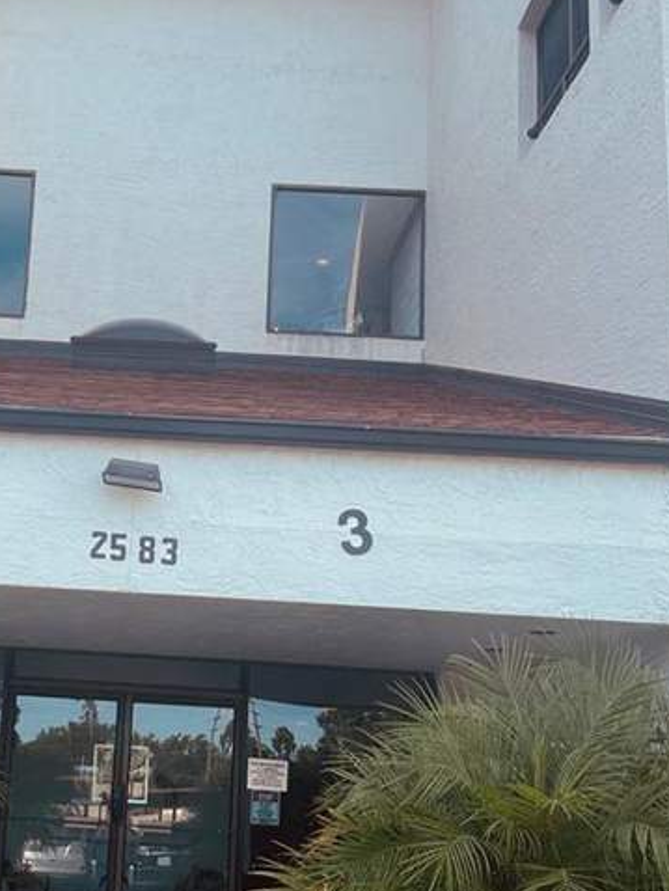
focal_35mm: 58
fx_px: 1493
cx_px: 129
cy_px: 436
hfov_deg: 24.8
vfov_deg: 33.2
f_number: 1.6
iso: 50
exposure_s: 1/1422
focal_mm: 5.1
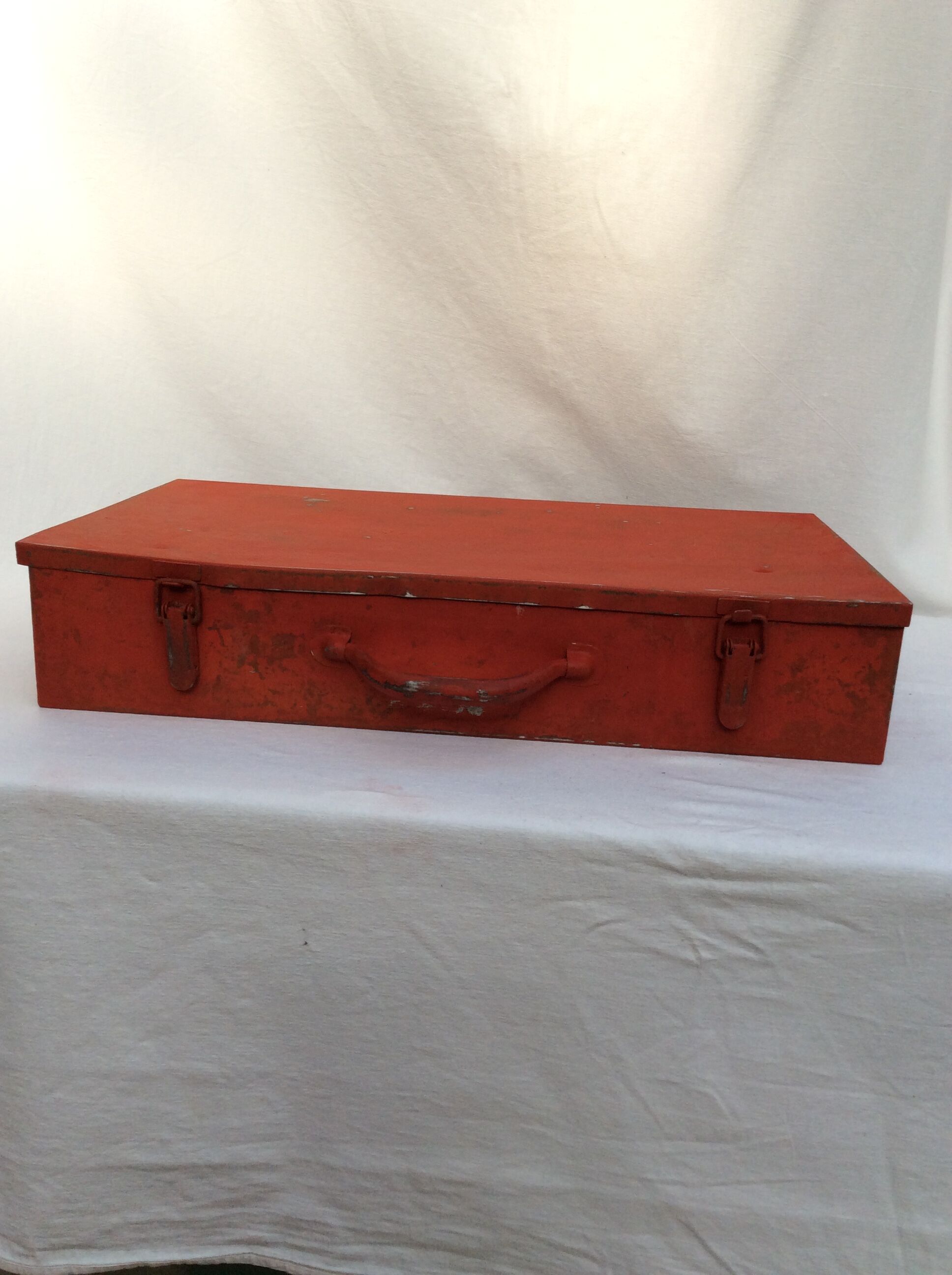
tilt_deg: -17.1
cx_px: 476
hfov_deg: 44.1
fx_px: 1177
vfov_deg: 56.9
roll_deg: -0.5
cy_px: 638
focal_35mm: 32
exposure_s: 1/283
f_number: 2.4
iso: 32
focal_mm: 3.3
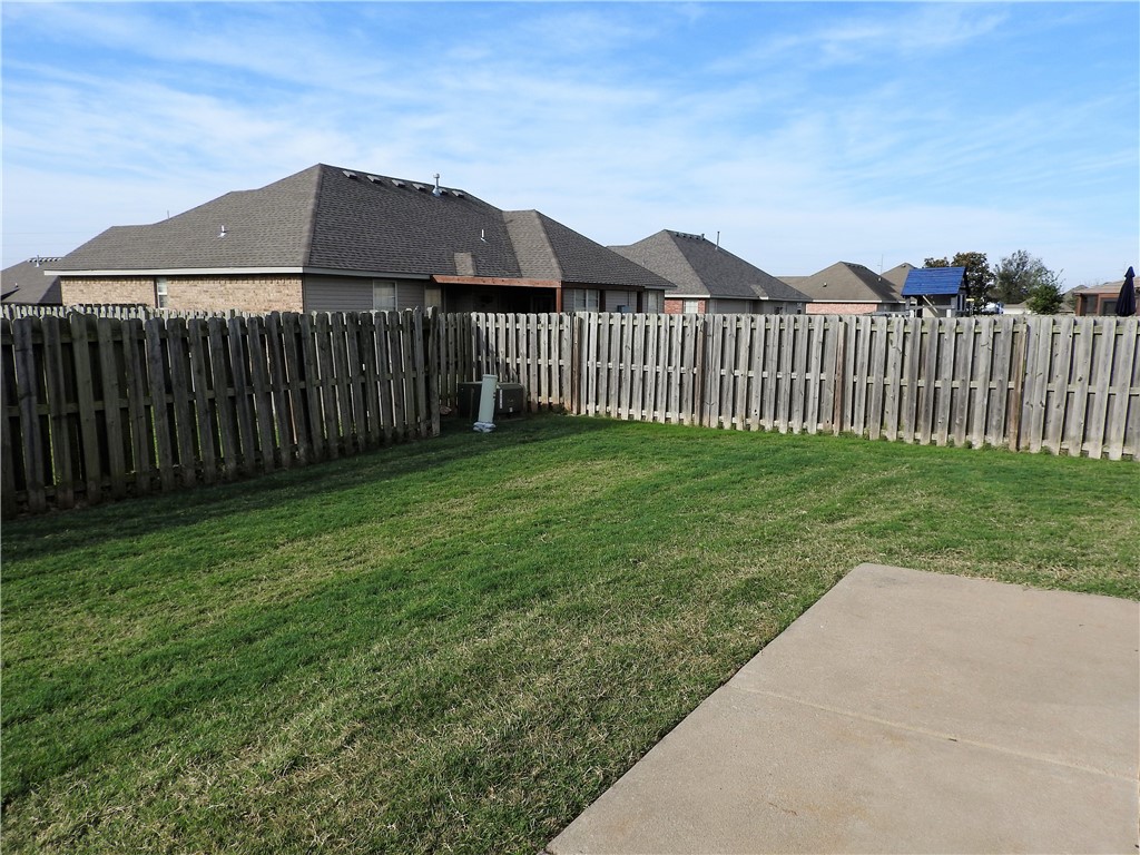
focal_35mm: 24
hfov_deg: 71.6
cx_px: 570
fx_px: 790
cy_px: 428
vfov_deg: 56.8
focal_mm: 4.3
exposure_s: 1/1000
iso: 100
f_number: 3.3
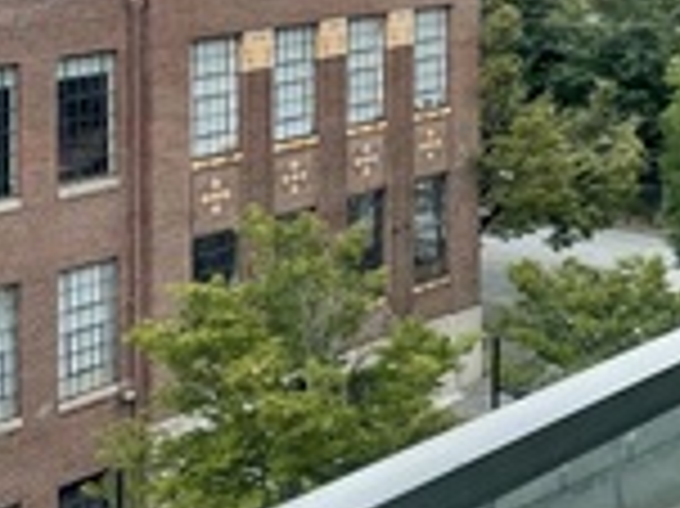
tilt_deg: -0.6
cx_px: 601
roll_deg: +0.7
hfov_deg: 22.3
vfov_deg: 16.2
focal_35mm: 86
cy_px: -157
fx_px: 1688
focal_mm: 4.2
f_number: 1.6
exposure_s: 1/764
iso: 32
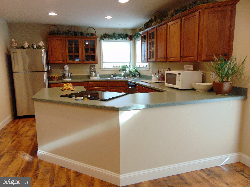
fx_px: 181
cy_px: 94
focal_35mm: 25
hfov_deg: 69.4
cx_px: 125
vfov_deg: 54.9
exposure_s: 1/30
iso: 250
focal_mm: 4.5
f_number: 3
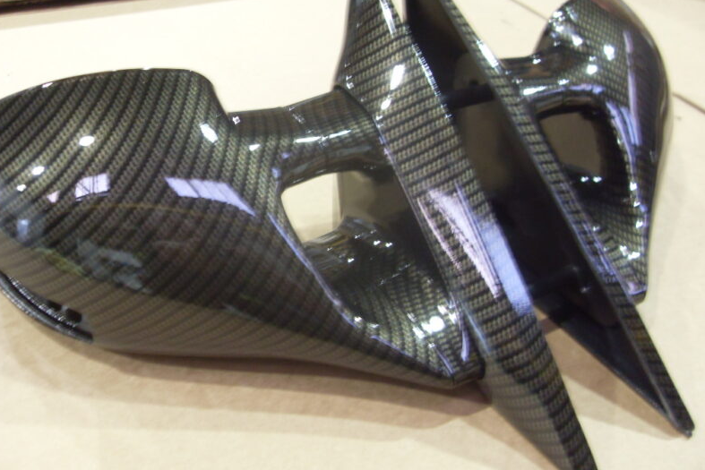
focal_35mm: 37
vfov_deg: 35.9
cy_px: 223
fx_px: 725
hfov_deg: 51.9
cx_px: 348
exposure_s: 1/10
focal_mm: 6.3
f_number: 2.8
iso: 200
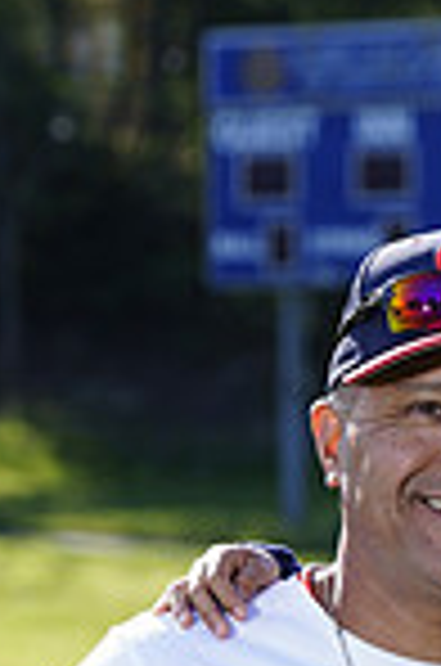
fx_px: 7403
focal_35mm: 401
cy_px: 1026
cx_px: 439
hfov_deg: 3.4
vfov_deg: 5.1
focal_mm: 102
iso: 100
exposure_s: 1/250
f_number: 5
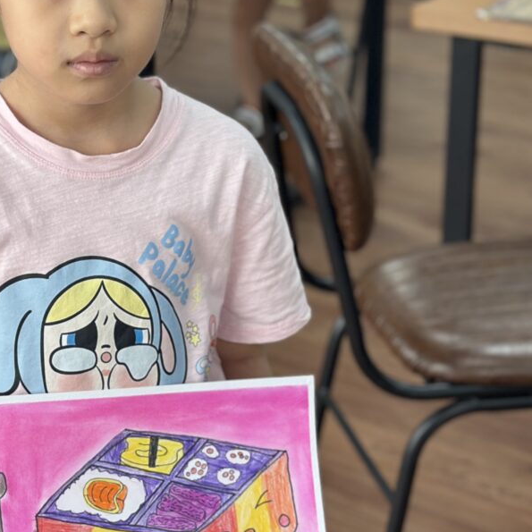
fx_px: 1652
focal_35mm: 95
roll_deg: +0.7
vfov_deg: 18.3
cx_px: 99
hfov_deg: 18.1
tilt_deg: -20.5
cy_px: 205
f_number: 1.78
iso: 80
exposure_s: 1/180
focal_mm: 6.86
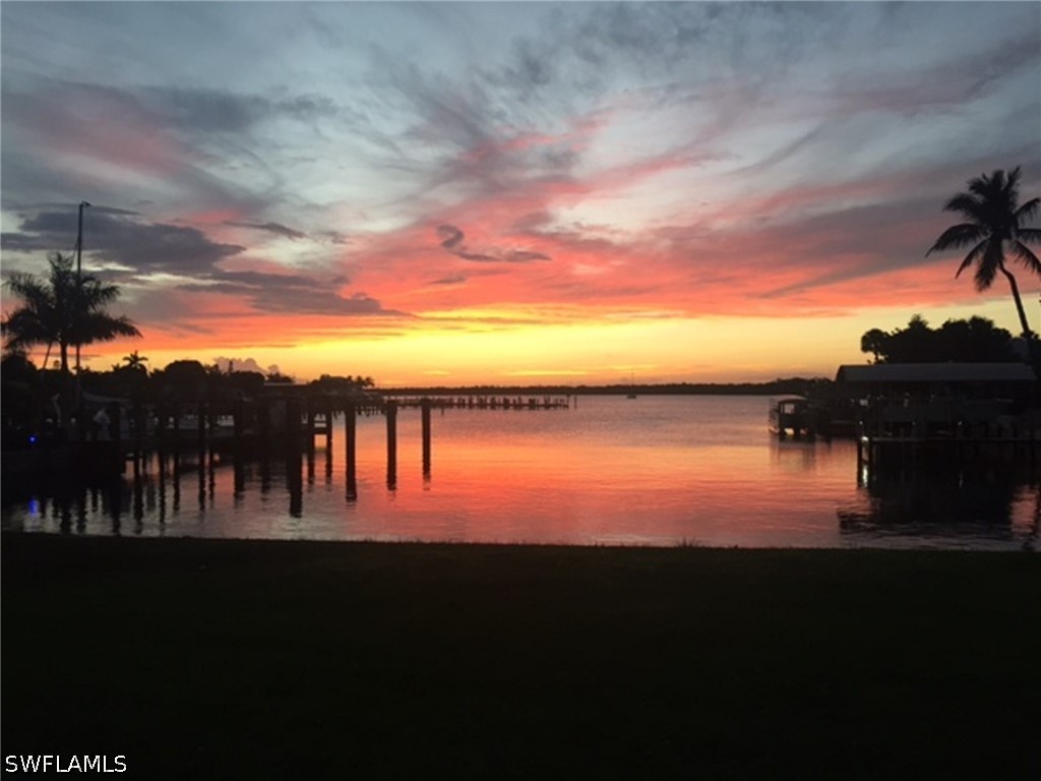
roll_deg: +0.3
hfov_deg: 61.7
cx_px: 520
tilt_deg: -0.3
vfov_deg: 48.2
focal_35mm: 29
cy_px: 390
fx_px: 872
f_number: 2.2
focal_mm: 4.15
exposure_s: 1/30
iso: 32
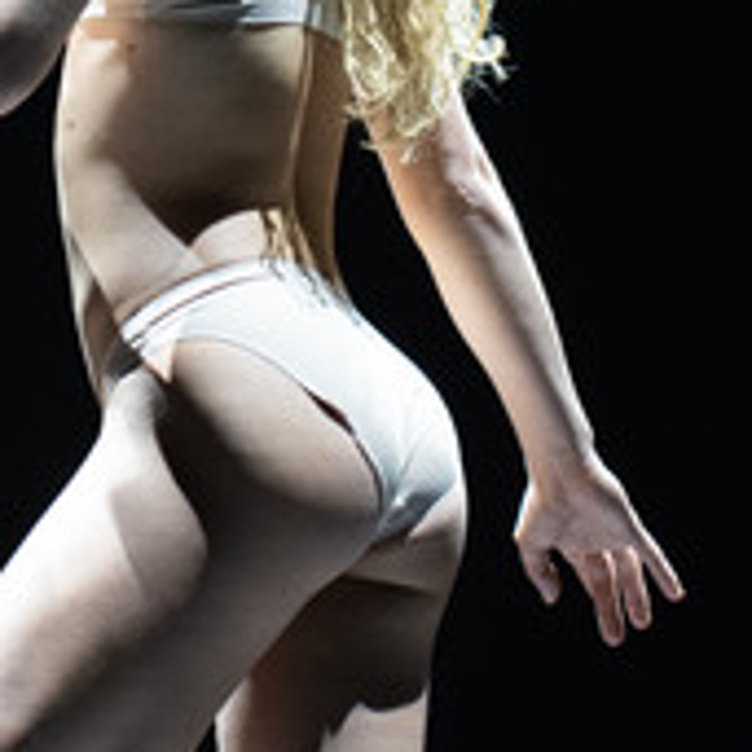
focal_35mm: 239
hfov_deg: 7.3
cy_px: -147
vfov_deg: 7.3
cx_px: 106
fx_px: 5874
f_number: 2.8
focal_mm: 75
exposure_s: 1/80
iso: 4000
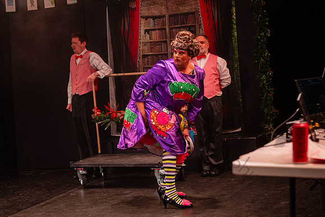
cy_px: 83
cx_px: 162
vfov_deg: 15.8
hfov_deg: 23.6
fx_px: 779
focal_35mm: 86
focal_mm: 70
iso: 1250
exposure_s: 1/100
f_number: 3.5
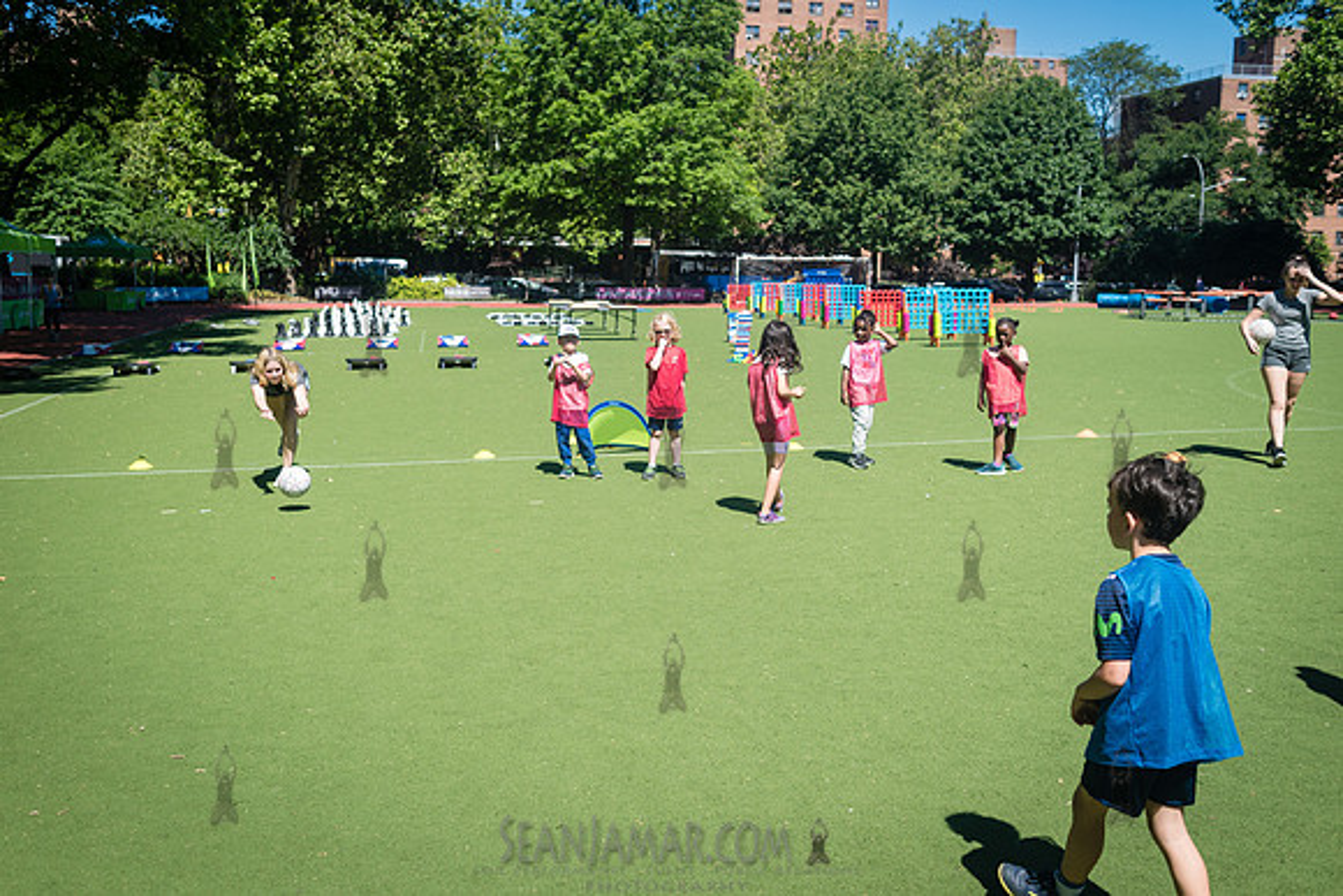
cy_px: 448
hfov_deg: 54.4
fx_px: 1306
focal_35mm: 35
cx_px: 672
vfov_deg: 37.9
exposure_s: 1/2000
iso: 320
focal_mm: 35
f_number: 4
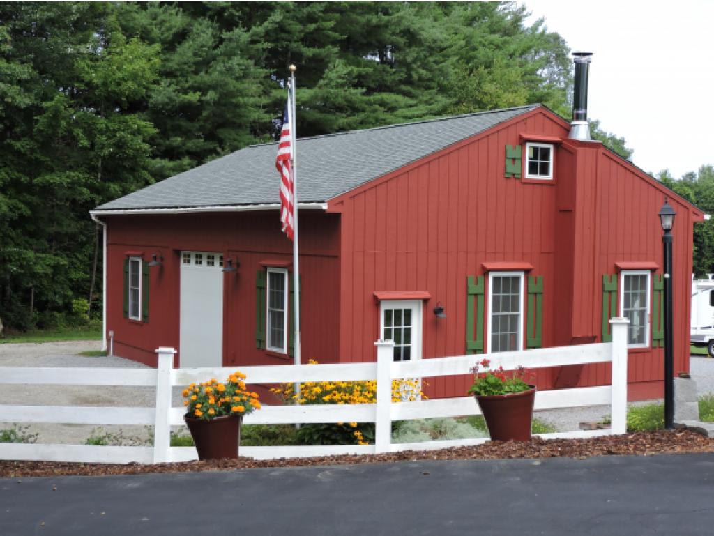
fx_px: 1032
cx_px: 357
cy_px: 268
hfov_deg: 38.2
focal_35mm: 50
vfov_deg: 29.1
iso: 280
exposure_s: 1/800
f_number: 3.6
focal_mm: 8.9
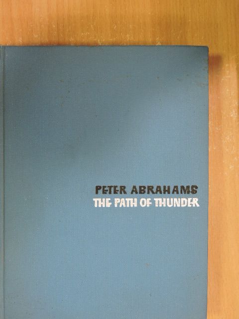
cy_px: 160
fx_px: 552
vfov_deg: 32.2
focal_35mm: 60
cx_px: 120
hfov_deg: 24.4
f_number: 4.2
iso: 400
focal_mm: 10.7
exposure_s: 1/8
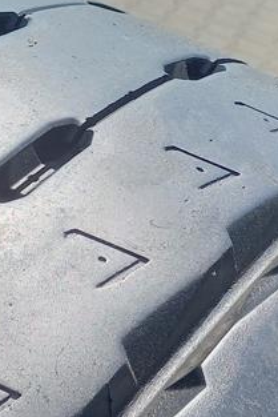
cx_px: -269
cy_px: 398
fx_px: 983
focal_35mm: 85
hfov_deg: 13.8
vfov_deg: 23.1
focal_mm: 4.65
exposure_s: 1/585
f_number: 1.8
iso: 50
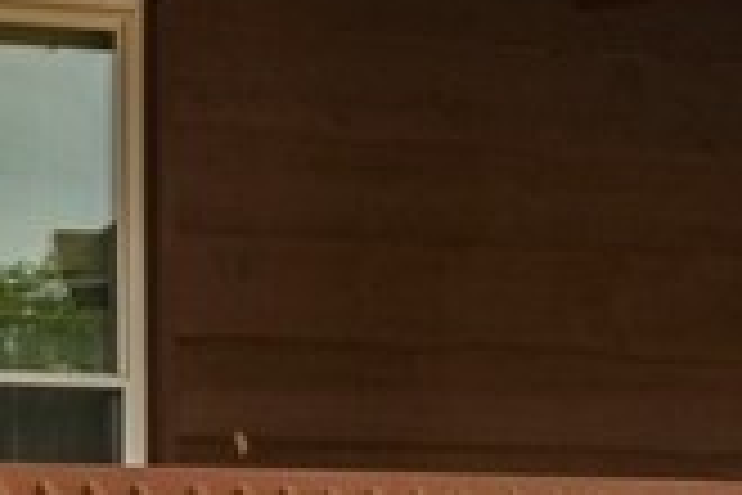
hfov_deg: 7.4
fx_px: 5688
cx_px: -229
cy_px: 506
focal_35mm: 276
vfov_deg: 5.0
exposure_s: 1/160
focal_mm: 42
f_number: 8
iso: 100
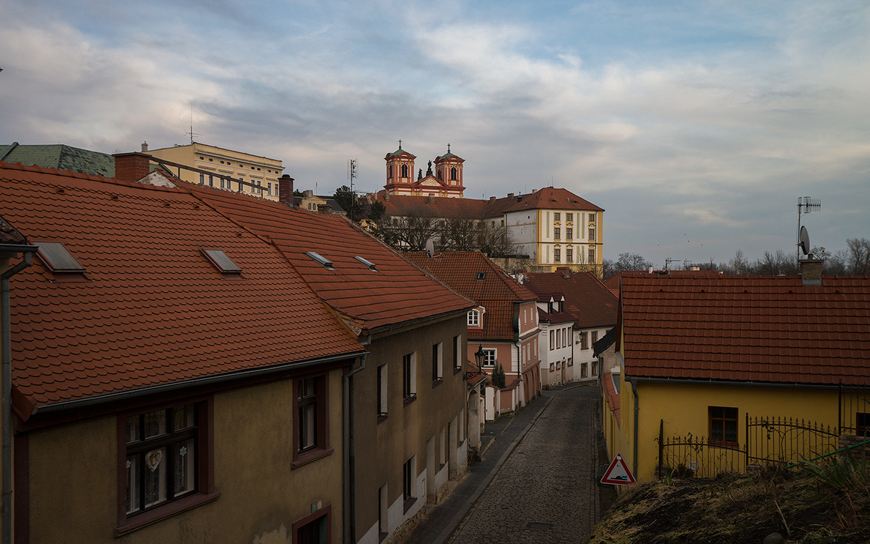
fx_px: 854
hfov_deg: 54.0
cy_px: 291
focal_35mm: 36
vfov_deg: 35.3
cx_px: 434
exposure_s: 1/40
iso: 250
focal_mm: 35
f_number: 13
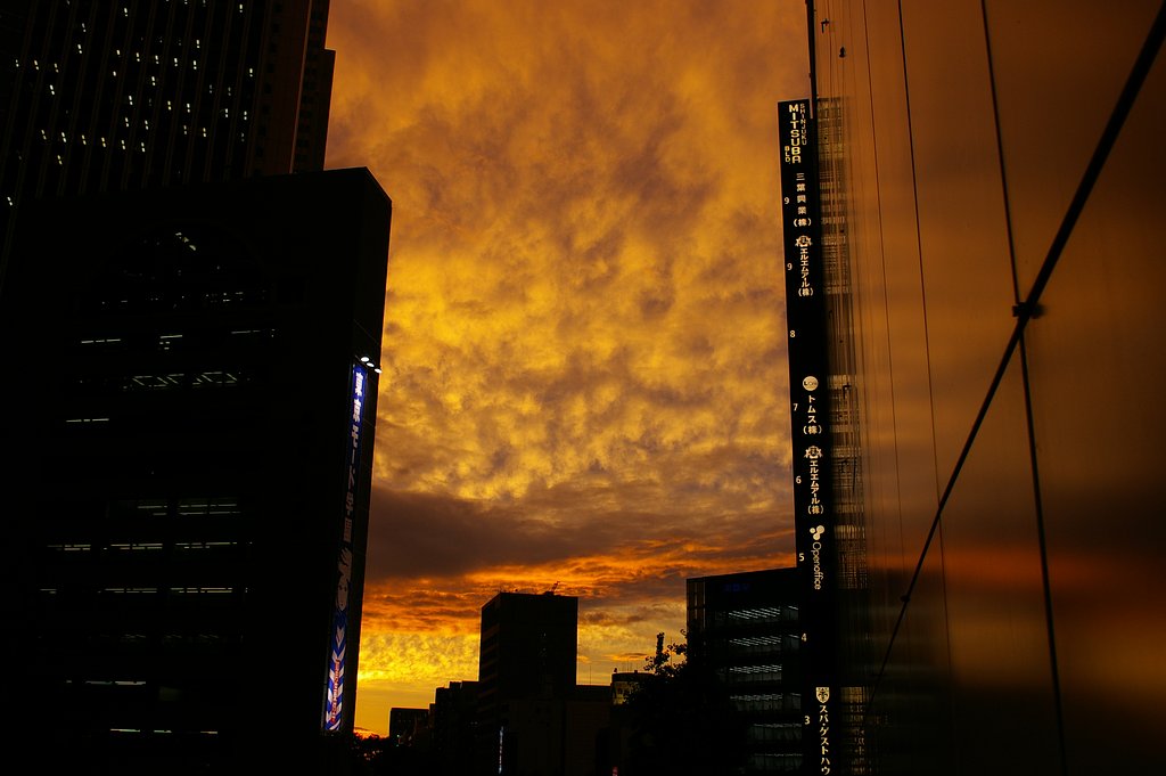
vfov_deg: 36.8
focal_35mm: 36
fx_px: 1165
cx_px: 583
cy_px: 388
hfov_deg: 53.2
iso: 200
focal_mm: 24
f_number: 4.5
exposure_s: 1/125
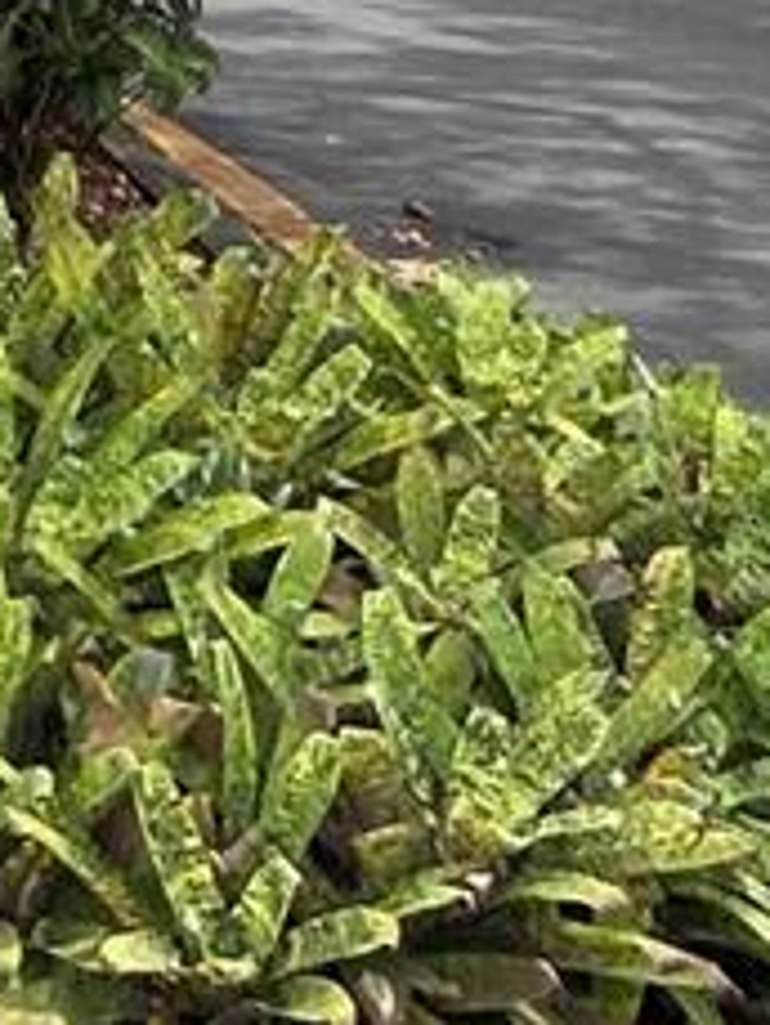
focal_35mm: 136
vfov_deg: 12.3
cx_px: -918
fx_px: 4030
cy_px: -1226
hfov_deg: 9.9
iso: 32
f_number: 1.8
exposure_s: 1/1838
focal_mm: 4.25
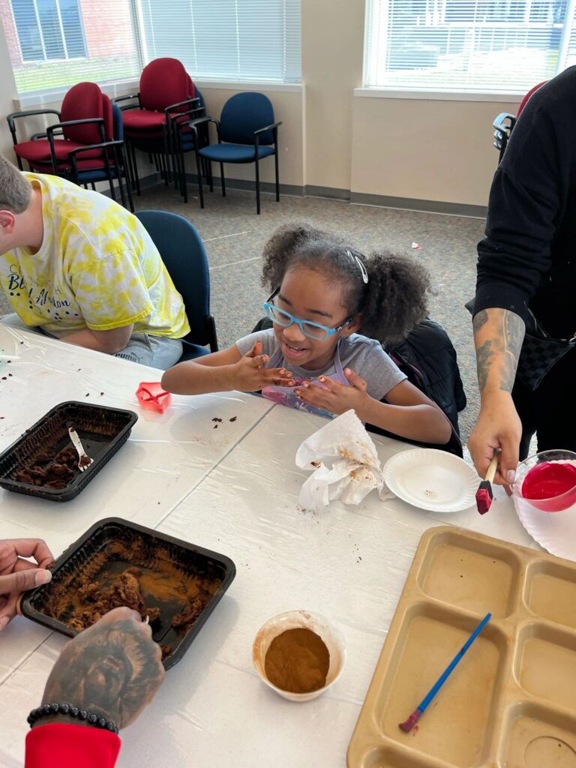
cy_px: 384
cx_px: 288
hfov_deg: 53.1
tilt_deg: -31.8
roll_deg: +1.7
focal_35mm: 26
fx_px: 577
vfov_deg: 67.3
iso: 80
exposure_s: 1/122
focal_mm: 5.1
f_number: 1.6
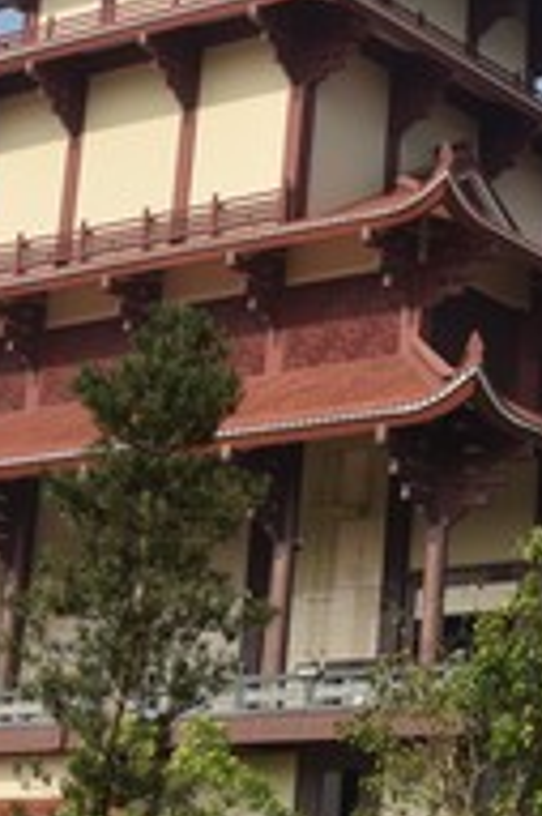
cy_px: 325
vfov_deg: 18.7
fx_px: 2466
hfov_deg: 12.4
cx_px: 512
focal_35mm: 109
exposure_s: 1/320
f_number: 9
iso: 200
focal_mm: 32
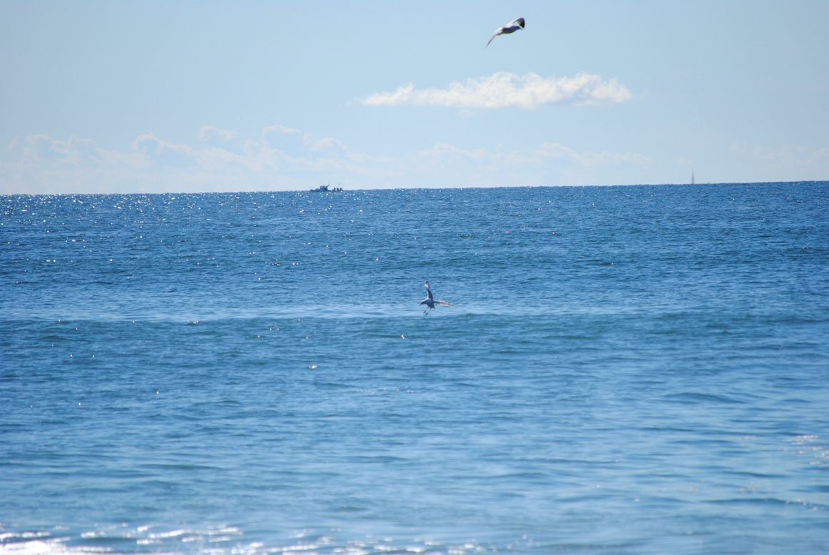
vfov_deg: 4.6
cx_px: 414
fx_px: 6917
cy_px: 278
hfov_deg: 6.9
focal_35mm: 300
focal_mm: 200
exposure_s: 1/1600
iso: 200
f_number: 5.6
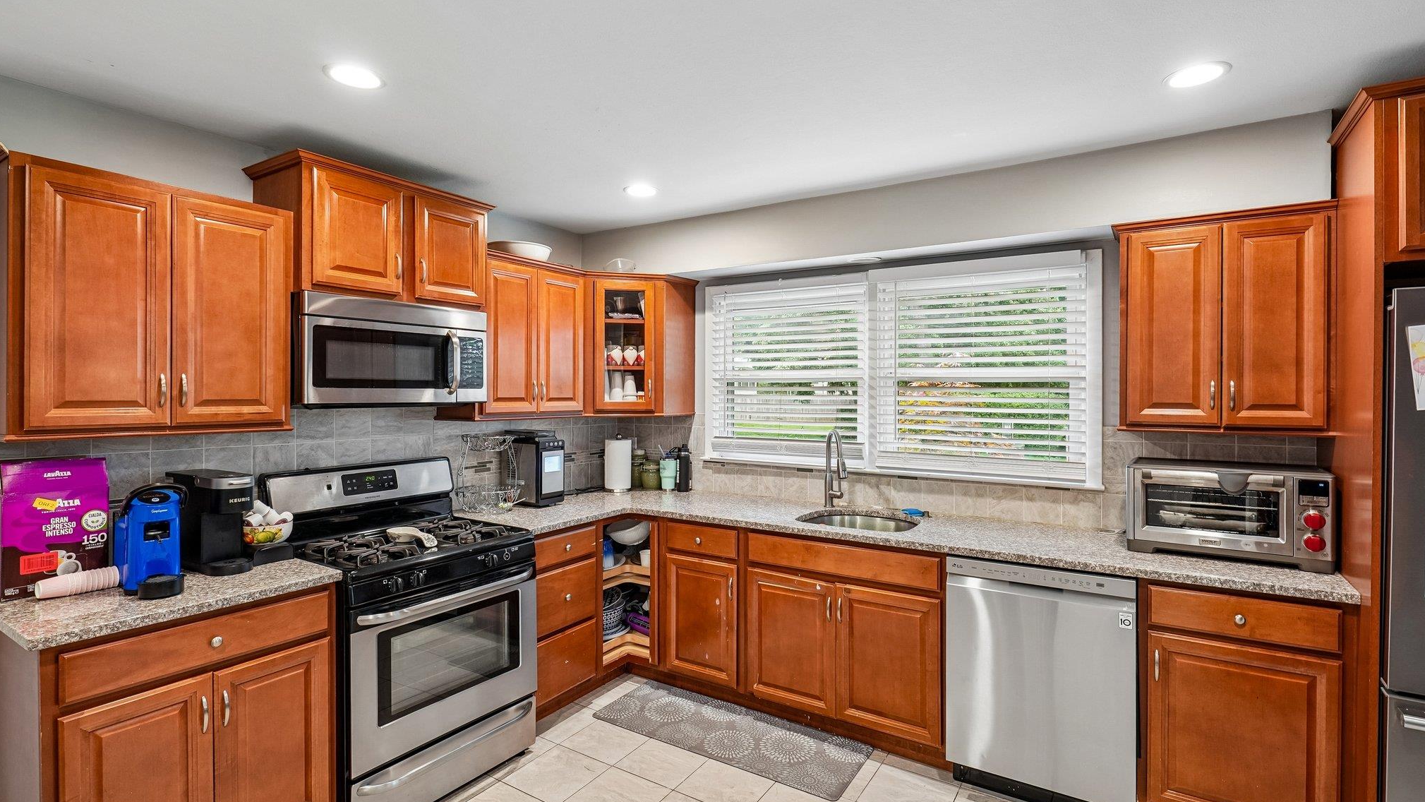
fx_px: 642
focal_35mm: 17
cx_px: 719
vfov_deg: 63.9
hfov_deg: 95.9
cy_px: 385
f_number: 8
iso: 400
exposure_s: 1/15
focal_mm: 16
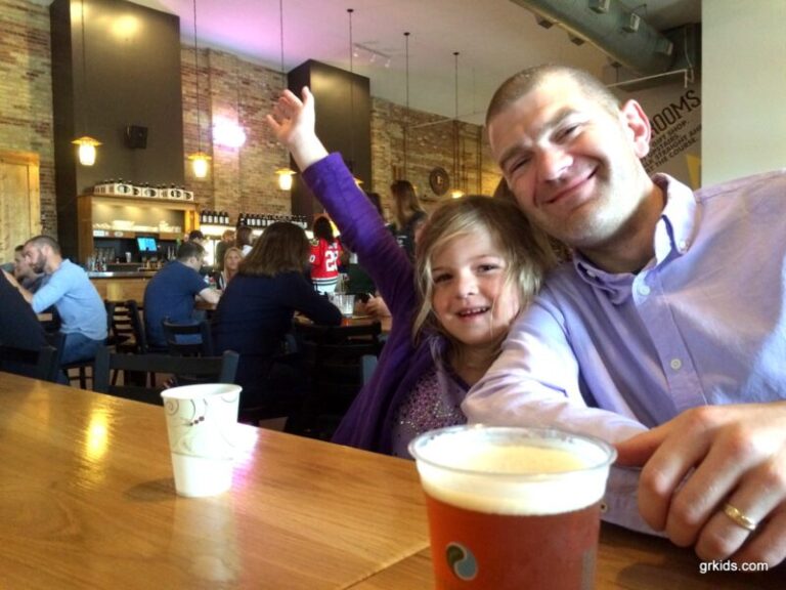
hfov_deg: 61.7
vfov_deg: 48.2
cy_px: 295
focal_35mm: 29
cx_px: 393
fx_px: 658
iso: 320
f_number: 2.2
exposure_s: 1/15
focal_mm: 4.15
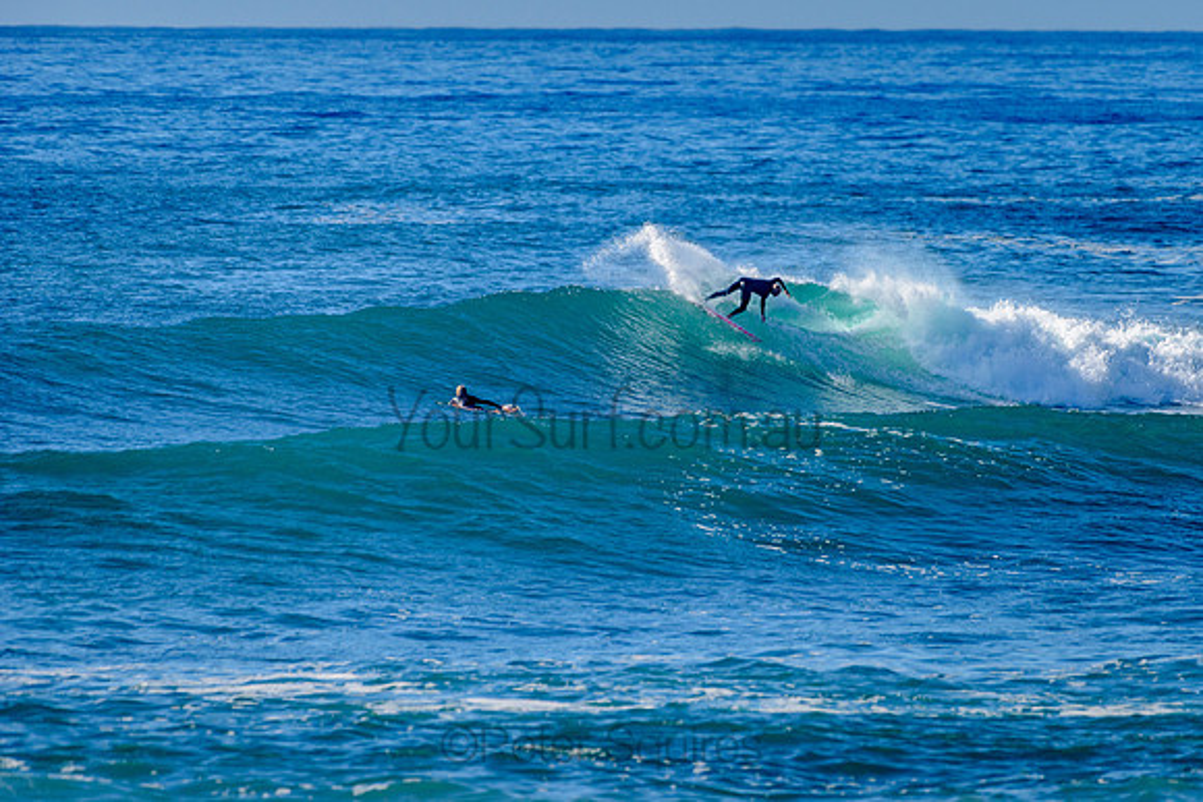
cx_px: 738
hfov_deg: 3.4
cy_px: 342
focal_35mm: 613
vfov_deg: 2.2
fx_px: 20495
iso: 200
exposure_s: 1/2000
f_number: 5.6
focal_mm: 500
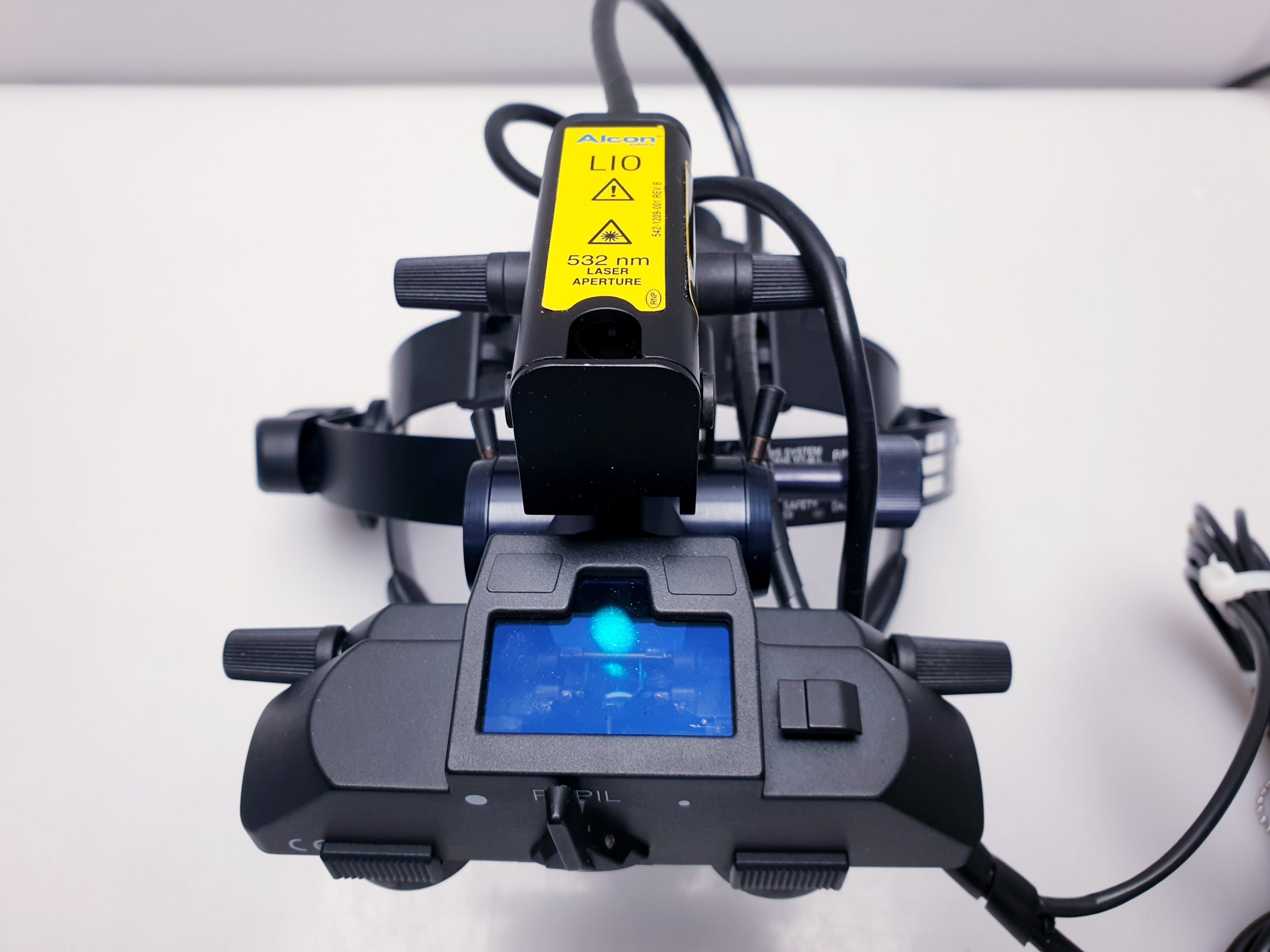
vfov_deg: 53.1
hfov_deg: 67.3
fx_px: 954
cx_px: 635
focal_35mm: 26
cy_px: 476
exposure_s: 1/100
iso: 80
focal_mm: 4.3
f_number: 2.4
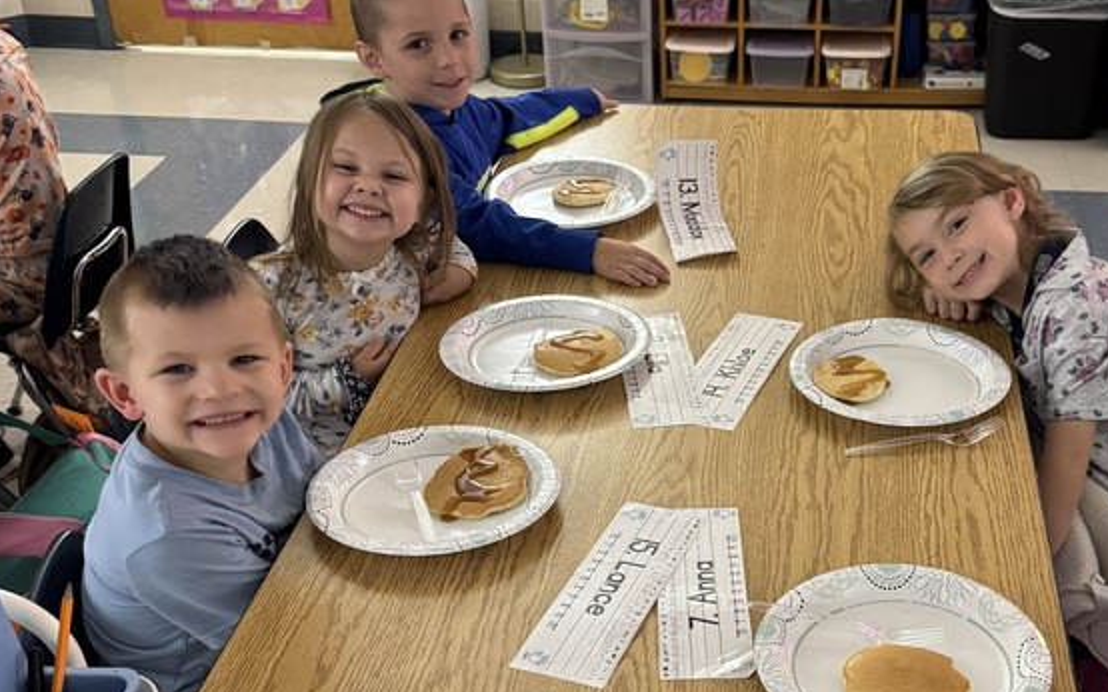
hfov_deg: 42.2
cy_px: 510
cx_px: 718
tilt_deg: -34.7
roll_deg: +0.0
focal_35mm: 47
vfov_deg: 27.1
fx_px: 1419
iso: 640
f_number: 1.78
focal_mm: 6.76
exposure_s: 1/40
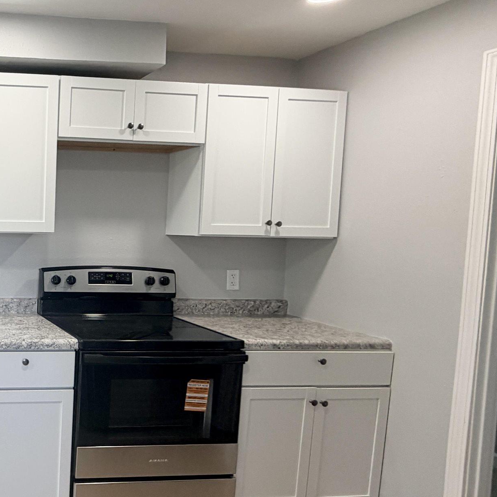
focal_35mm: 31
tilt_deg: -3.4
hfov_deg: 41.4
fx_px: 504
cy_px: 258
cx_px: -55
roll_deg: +0.2
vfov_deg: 52.5
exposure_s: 1/120
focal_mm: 2.22
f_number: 2.2
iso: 100
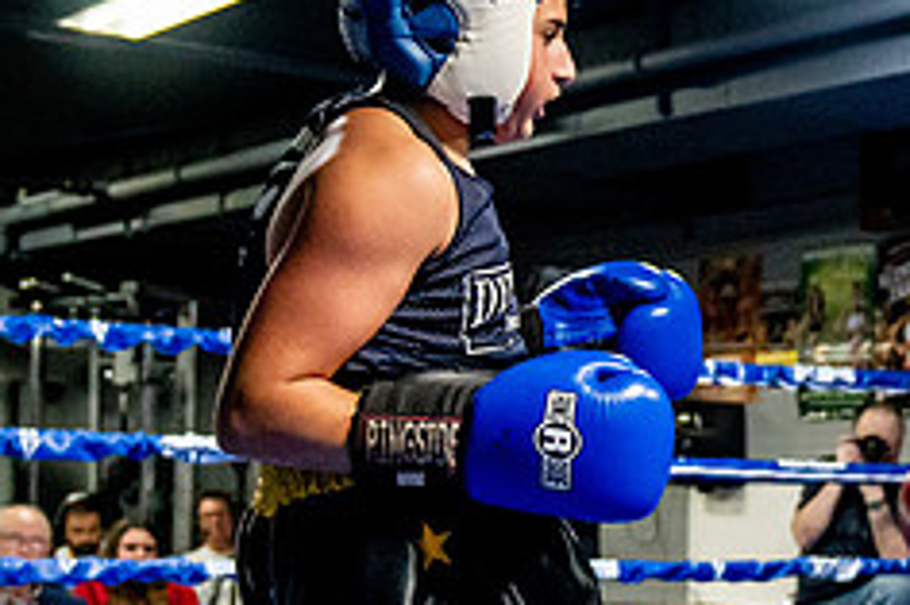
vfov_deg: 14.8
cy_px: 553
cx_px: 1084
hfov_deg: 20.9
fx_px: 2299
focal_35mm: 91
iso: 5000
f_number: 2.8
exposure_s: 1/800
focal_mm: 25
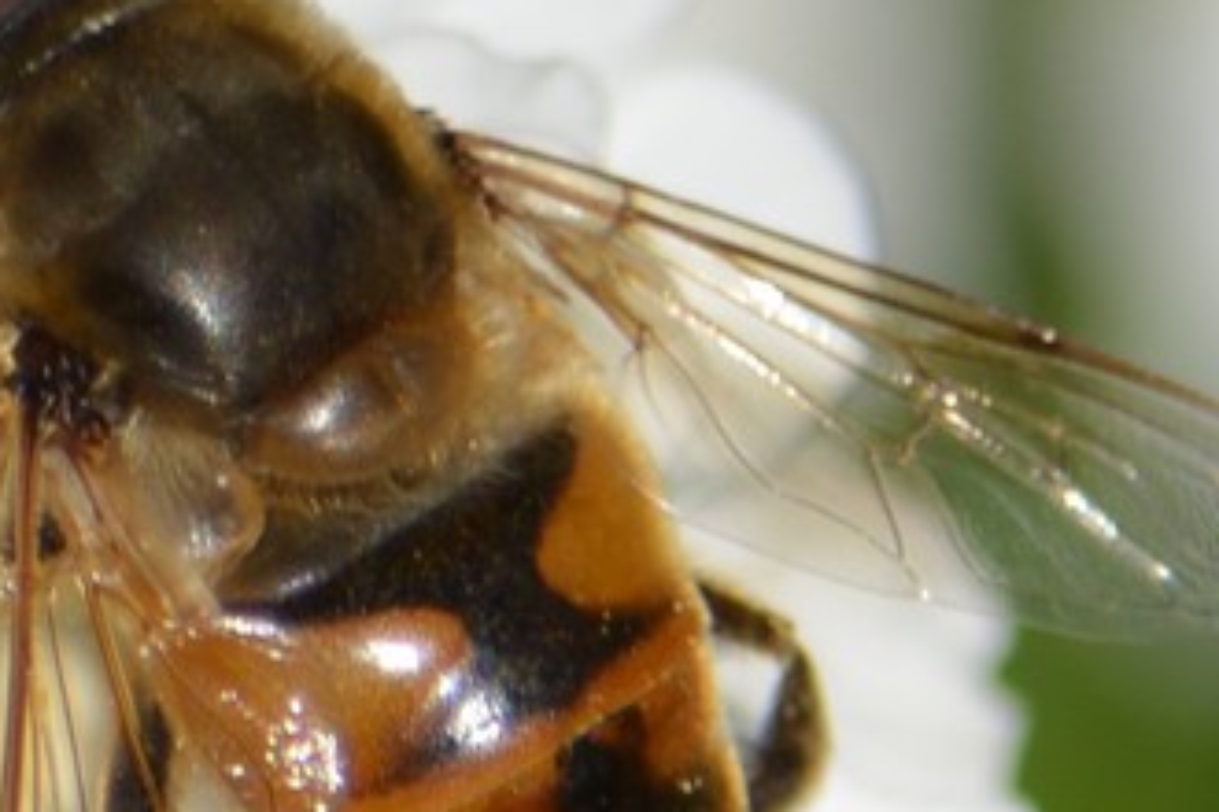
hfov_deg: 1.6
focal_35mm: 1310
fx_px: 44355
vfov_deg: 1.0
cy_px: 528
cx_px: 395
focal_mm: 300
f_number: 8
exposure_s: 1/400
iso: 100
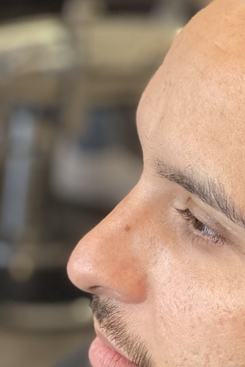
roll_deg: -9.1
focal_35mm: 183
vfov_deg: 11.2
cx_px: 359
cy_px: 223
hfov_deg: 7.4
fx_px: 1869
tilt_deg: -20.8
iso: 125
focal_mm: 6
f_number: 2
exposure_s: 1/120
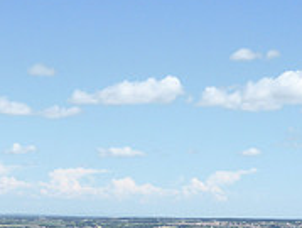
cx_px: 273
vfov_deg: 10.6
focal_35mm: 139
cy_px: 251
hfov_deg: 14.0
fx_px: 1215
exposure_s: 1/1000
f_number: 3.9
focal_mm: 7.4
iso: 100
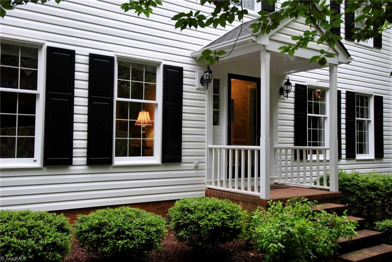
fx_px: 392
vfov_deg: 36.9
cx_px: 196
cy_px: 131
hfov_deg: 53.1
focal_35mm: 36
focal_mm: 24
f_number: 4.5
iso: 200
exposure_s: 1/80
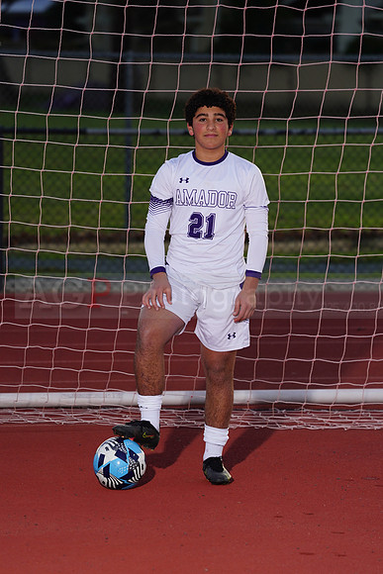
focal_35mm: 229
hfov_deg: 6.0
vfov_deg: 9.0
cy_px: 287
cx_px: 192
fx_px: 3652
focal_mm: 229
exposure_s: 1/250
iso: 320
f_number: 5.6
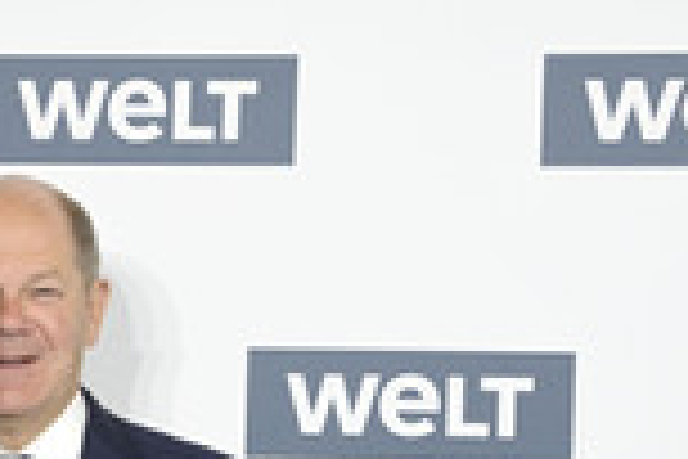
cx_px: -295
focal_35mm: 171
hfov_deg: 11.6
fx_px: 3268
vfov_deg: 8.0
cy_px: 459
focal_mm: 58
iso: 2000
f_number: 7.1
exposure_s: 1/250
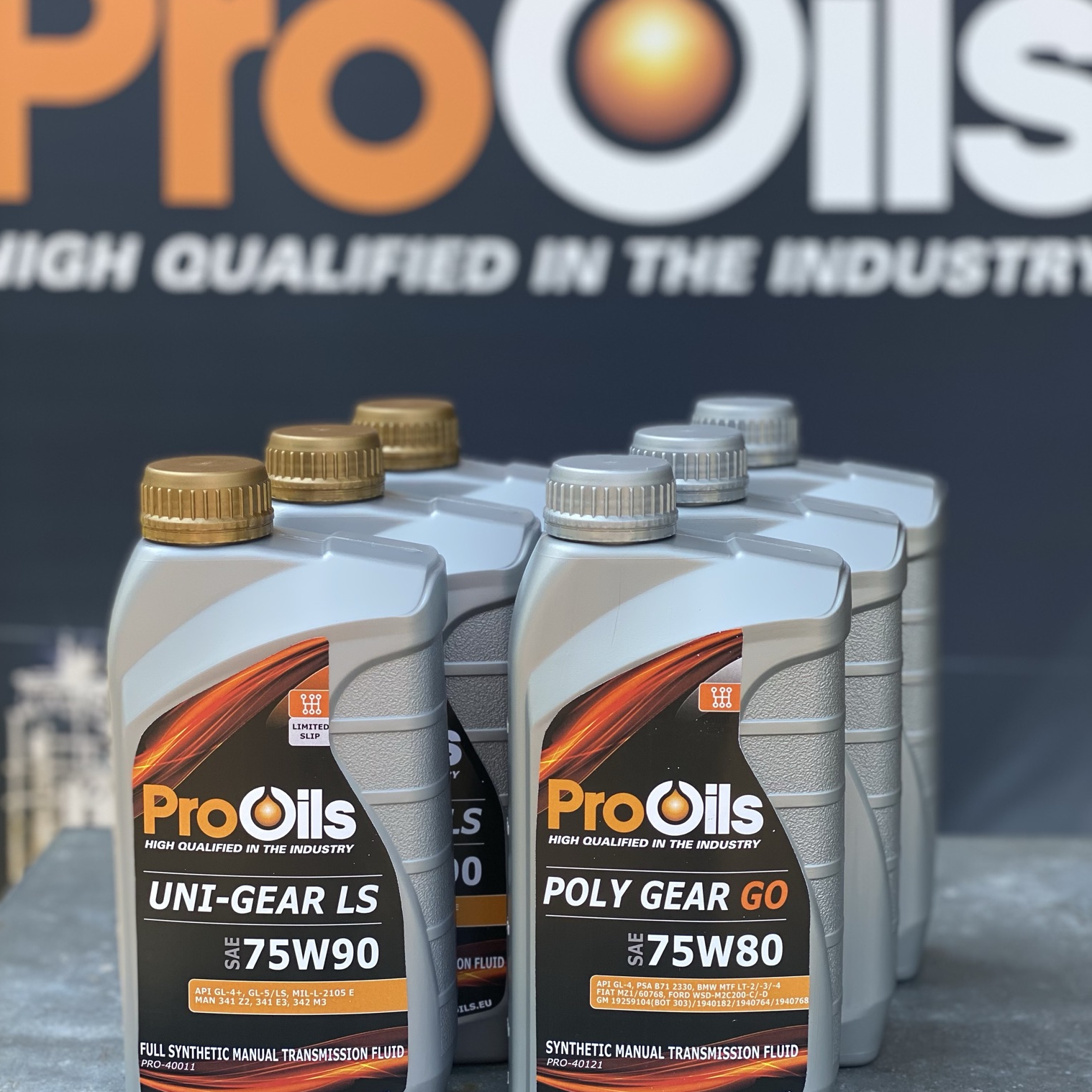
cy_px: 583
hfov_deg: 27.7
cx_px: 550
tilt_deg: -11.0
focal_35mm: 62
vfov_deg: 27.7
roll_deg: +1.1
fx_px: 2213
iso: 20
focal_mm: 6
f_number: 2
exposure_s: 1/180
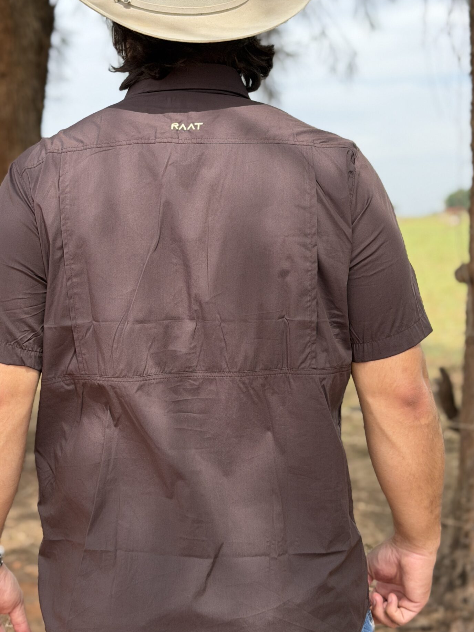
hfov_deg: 21.9
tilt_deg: -1.8
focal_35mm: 67
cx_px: 209
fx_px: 1223
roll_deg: +2.0
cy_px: 293
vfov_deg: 29.0
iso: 80
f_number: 1.78
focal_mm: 6.76
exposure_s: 1/1980
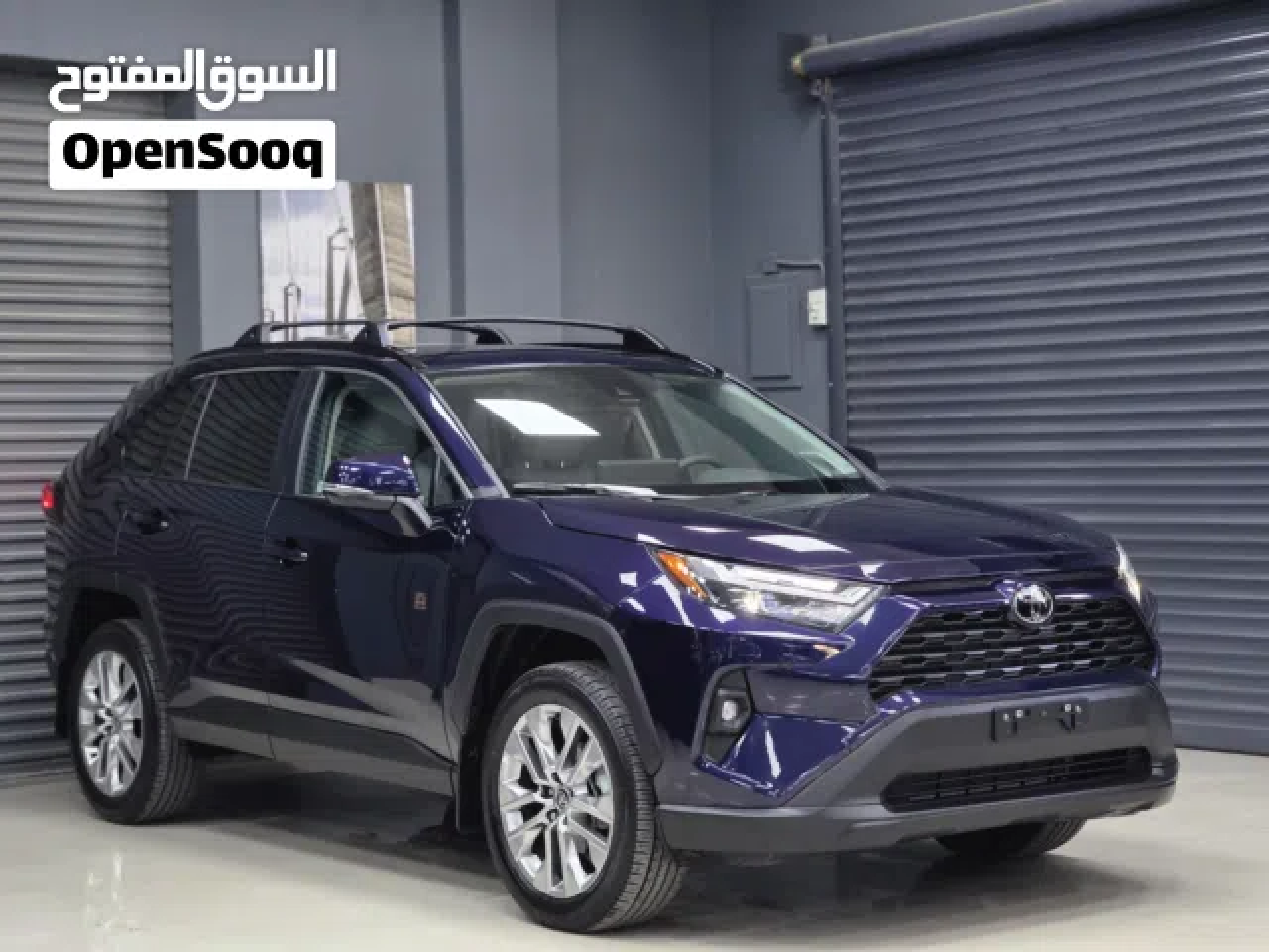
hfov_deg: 28.2
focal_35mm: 69
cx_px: 634
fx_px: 2529
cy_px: 476
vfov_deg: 21.3
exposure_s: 1/50
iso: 160
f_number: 2.4
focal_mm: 7.9
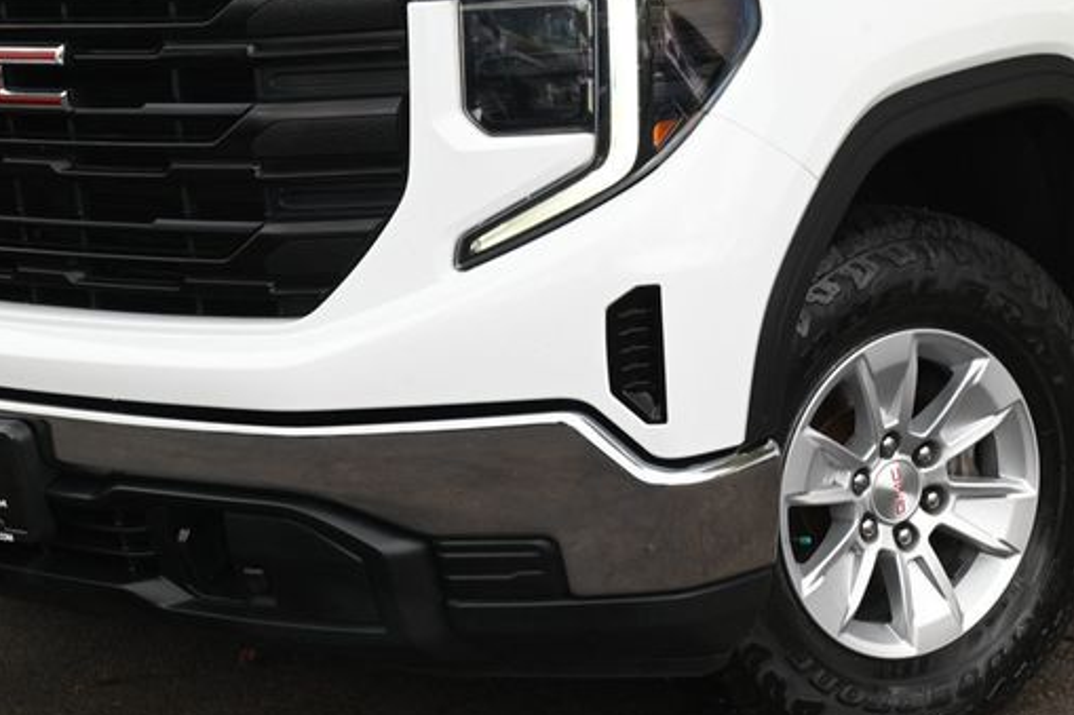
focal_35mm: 78
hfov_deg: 26.0
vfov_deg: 17.5
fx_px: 2326
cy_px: 333
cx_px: 635
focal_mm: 62
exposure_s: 1/60
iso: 500
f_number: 10
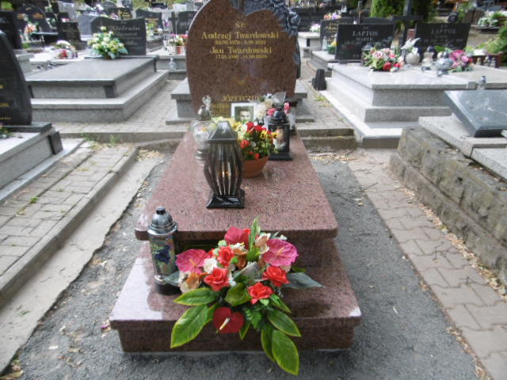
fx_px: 352
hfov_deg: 71.6
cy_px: 190
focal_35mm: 24
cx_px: 254
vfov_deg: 56.8
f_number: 3.1
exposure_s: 1/80
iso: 100
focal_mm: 4.3
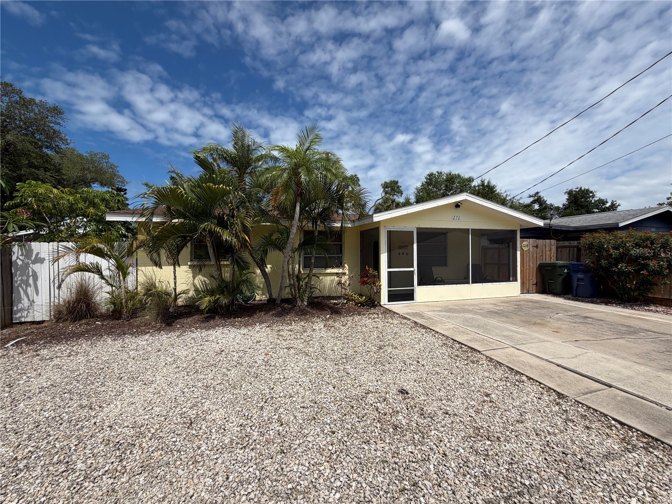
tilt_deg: +1.3
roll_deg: +0.7
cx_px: 336
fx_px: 272
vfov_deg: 85.7
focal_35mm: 14
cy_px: 252
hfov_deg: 102.1
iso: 20
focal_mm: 2.22
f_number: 2.2
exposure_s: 1/1368
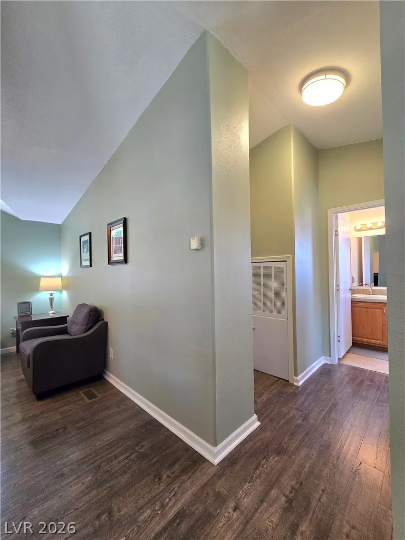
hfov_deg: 89.9
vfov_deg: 106.2
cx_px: 202
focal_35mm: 13
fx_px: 203
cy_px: 270
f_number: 2.2
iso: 160
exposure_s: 1/60.2
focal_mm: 2.2
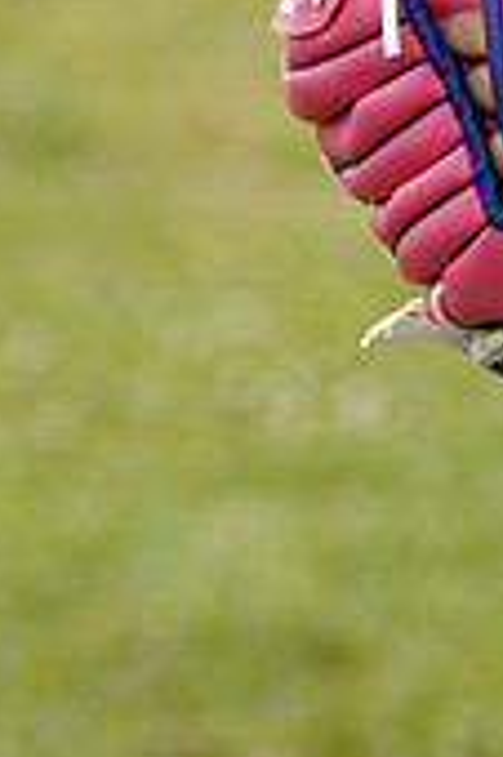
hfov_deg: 2.6
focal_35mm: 523
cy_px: -445
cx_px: 826
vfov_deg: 3.9
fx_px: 10983
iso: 100
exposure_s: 1/250
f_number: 5.6
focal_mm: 153
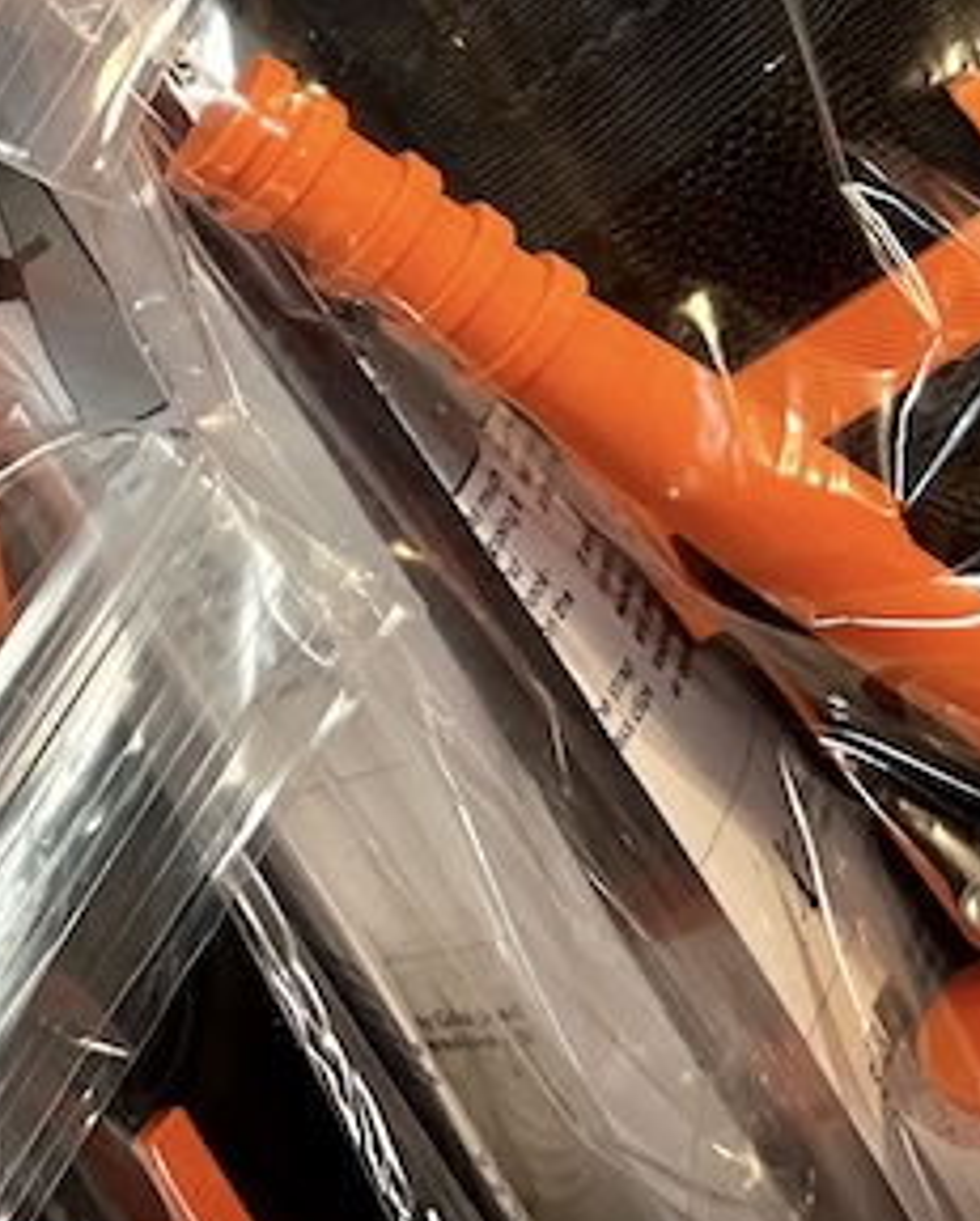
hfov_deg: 21.0
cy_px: 235
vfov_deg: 28.1
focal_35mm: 66
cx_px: -310
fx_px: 2389
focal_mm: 5.1
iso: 200
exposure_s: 1/60
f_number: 1.6
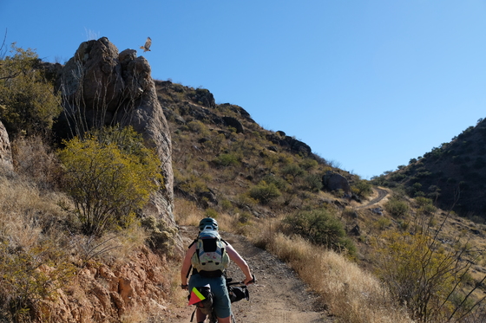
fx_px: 567
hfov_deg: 46.4
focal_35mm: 42
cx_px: 243
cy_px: 162
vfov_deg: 31.9
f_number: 5.6
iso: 400
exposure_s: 1/1000
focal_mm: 27.9
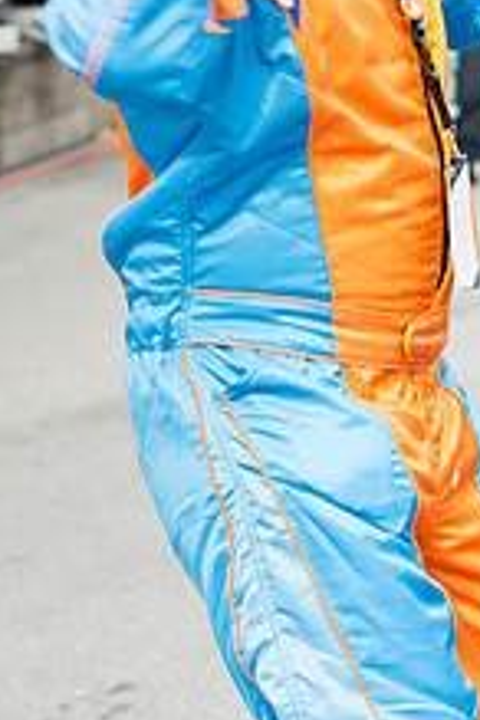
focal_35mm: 144
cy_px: 128
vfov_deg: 14.2
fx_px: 2880
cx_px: 411
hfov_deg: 9.5
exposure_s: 1/80
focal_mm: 70
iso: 400
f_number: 4
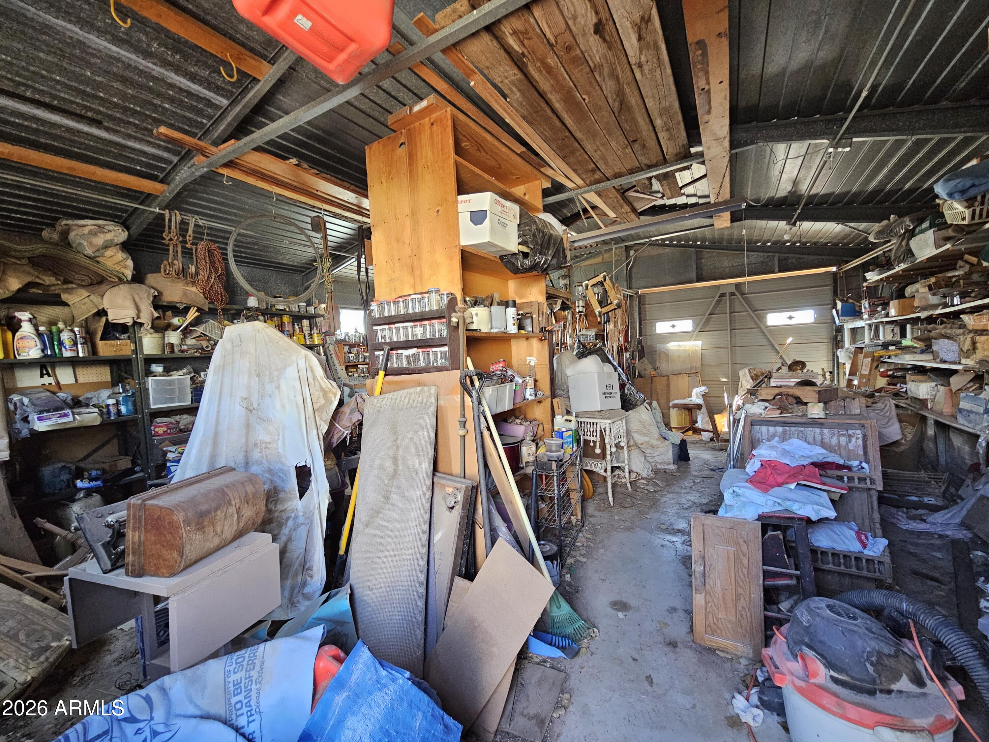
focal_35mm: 13
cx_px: 494
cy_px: 371
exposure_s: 1/60
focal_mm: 2.2
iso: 320
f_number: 2.2
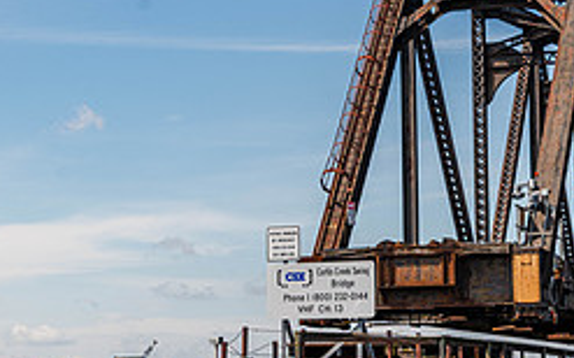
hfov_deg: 17.9
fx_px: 1798
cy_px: 228
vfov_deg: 11.4
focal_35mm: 115
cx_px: 479
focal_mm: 48
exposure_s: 1/250
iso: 64
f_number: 8
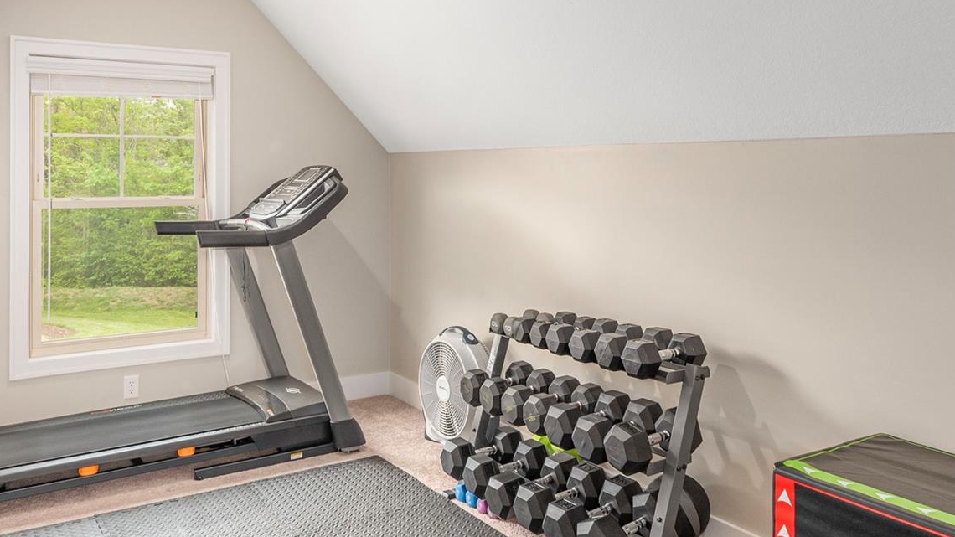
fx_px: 810
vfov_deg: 36.4
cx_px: 498
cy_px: 194
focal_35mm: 32
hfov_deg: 61.0
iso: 320
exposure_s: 1/80
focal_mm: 17
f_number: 8
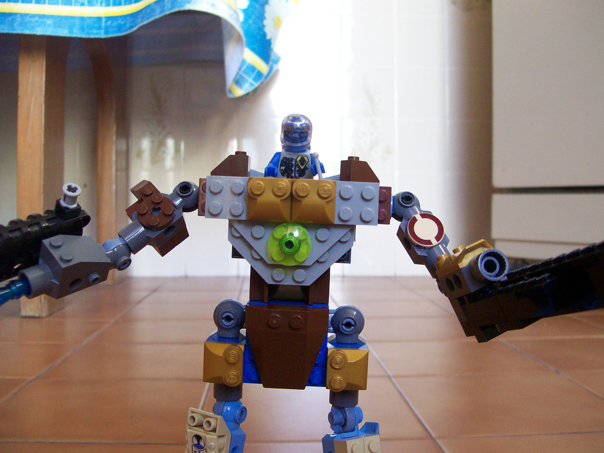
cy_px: 226
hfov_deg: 51.4
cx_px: 302
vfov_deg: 39.7
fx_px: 628
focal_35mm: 36
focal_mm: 6
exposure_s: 1/28.8
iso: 160
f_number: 2.7
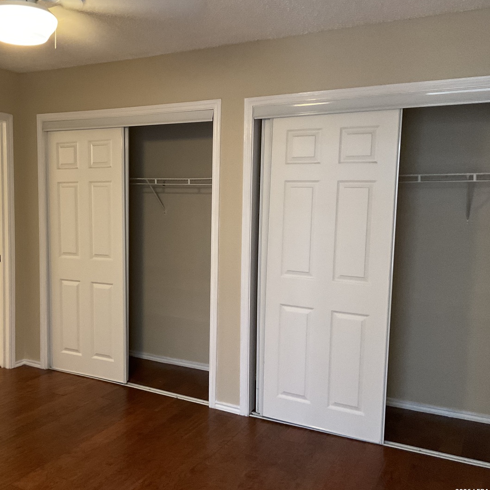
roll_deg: -0.3
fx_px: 561
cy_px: 244
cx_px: 170
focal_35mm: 35
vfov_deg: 47.2
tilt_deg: -4.5
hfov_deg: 46.6
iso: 320
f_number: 1.8
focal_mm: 3
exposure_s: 1/40
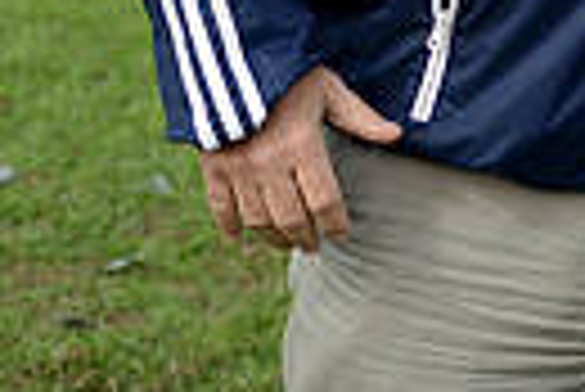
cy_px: -340
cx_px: 1161
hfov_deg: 11.0
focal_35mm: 170
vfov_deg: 7.8
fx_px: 2766
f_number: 2.8
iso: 250
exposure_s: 1/2000
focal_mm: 38
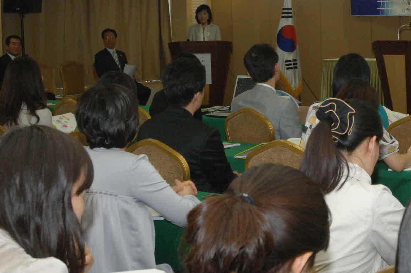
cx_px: 320
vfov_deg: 16.3
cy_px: 63
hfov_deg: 24.2
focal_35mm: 83
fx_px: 947
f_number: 10
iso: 800
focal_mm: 30
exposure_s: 1/60
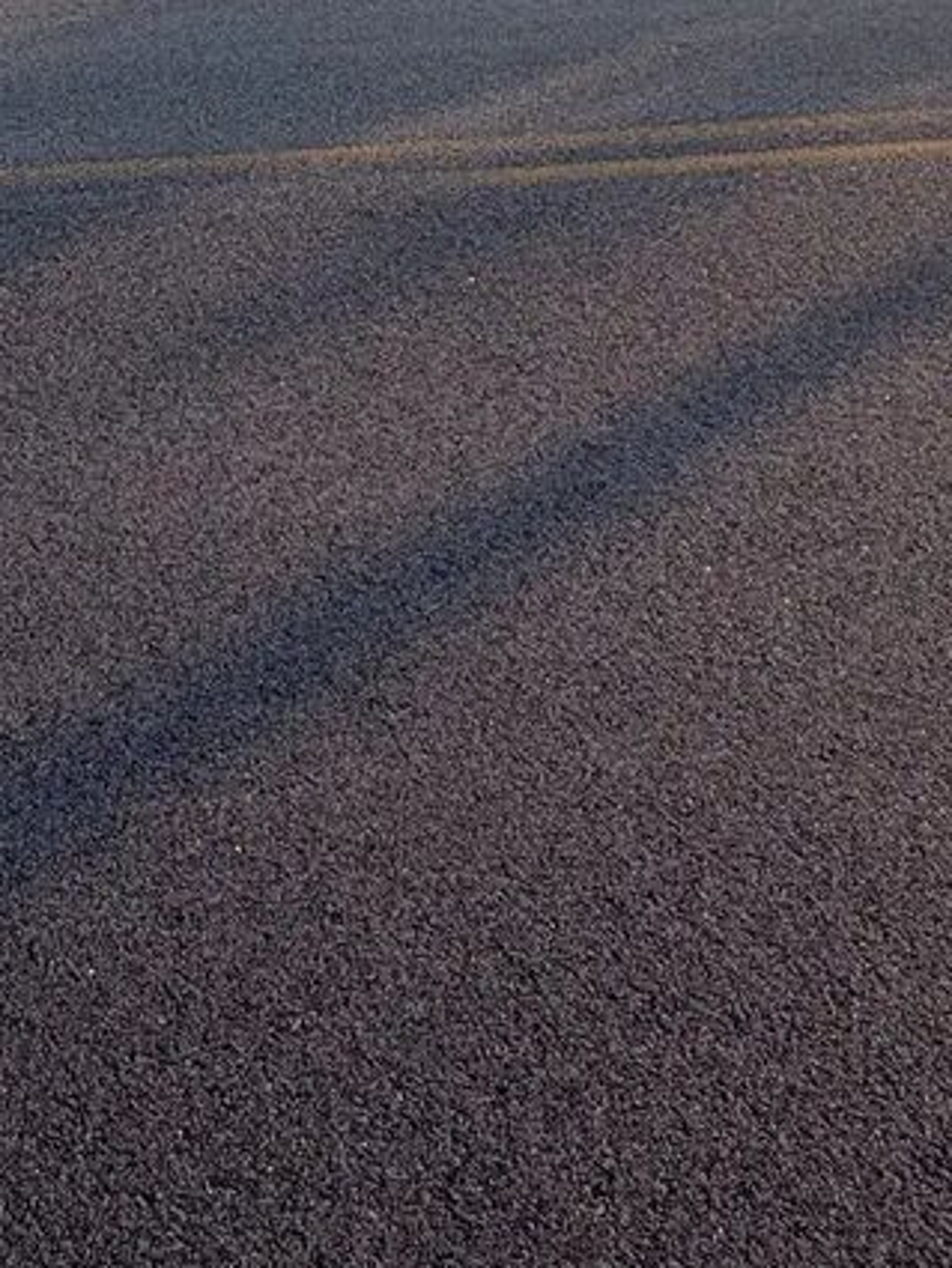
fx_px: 1649
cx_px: 15
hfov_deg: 30.1
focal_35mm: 45
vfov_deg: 33.8
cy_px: -261
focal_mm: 2.22
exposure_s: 1/1006
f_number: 2.2
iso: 50
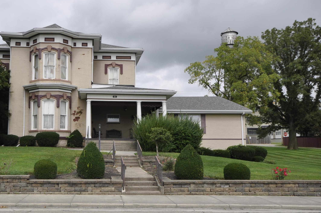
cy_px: 108
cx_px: 109
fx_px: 347
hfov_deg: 48.8
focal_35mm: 39
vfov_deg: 34.1
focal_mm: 18
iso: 200
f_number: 11
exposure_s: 1/200
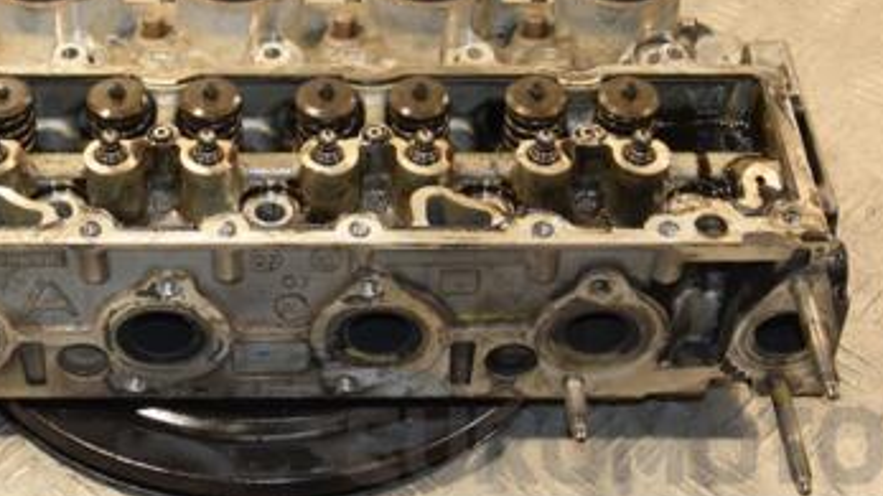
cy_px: 107
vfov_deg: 15.8
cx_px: 300
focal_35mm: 76
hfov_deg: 27.7
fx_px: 1779
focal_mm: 28
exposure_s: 1/125
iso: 800
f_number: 5
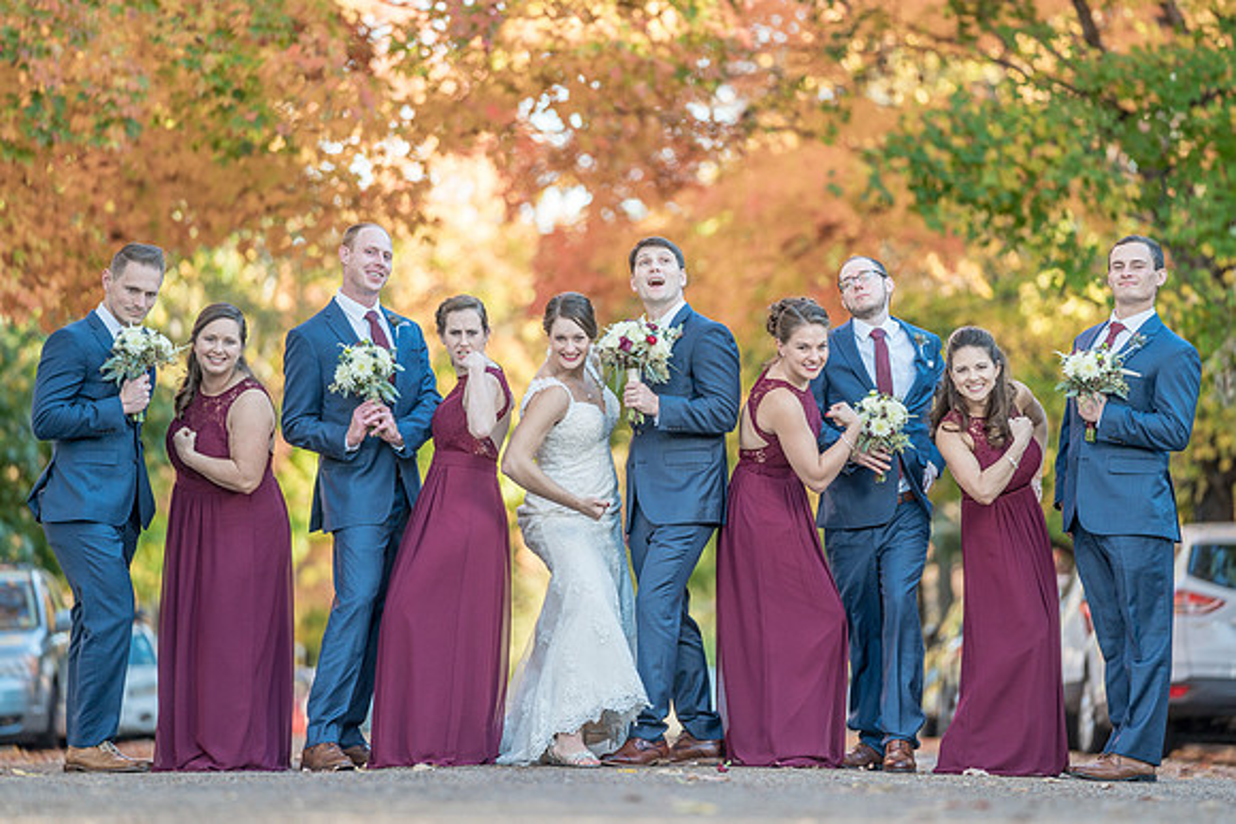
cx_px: 654
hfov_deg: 10.7
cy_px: 384
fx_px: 6621
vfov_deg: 7.1
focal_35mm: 193
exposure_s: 1/200
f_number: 2.8
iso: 200
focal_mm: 174
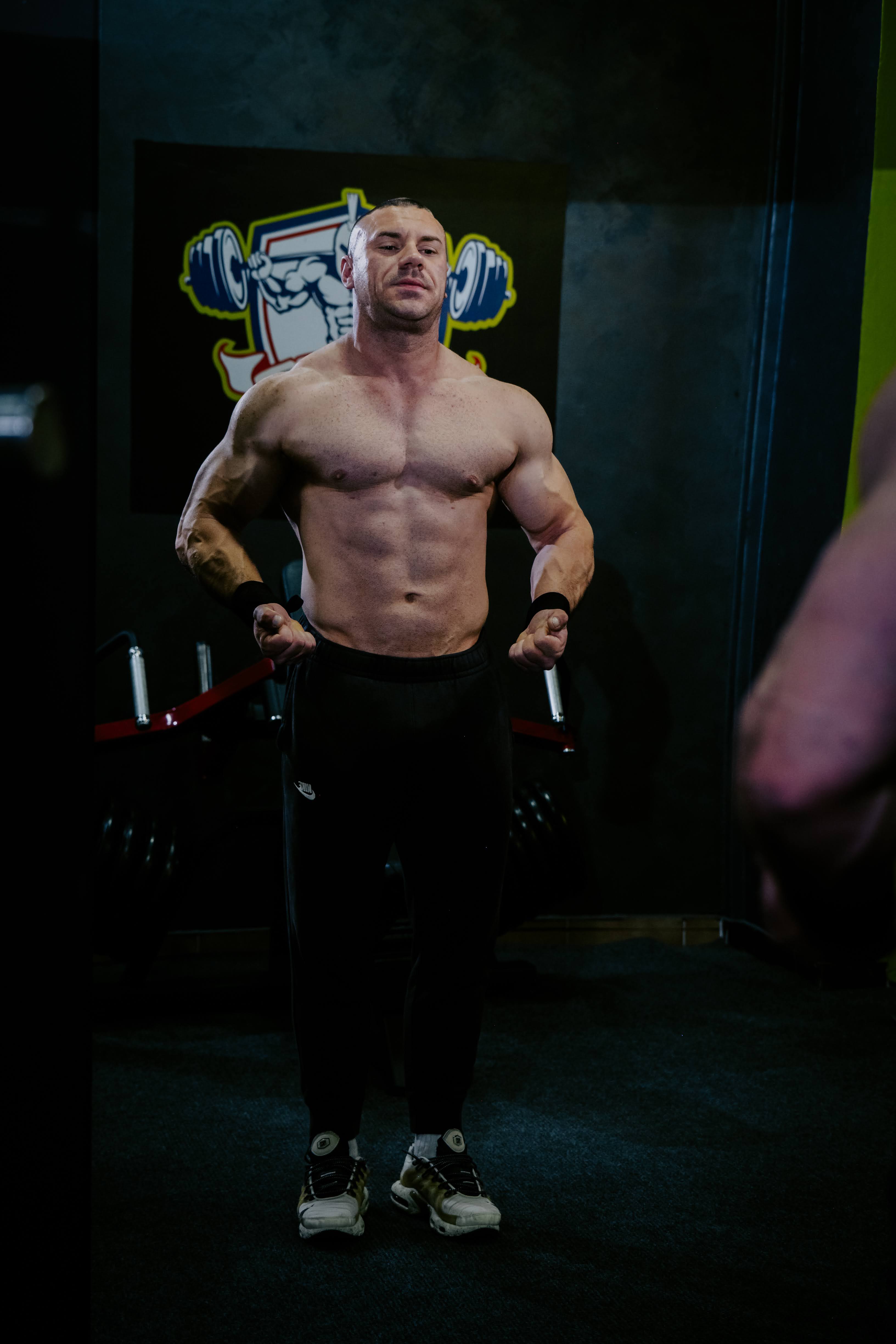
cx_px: 448
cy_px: 672
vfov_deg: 28.1
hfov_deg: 18.9
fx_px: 2688
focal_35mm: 72
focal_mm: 72
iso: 640
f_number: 4.5
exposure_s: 1/200
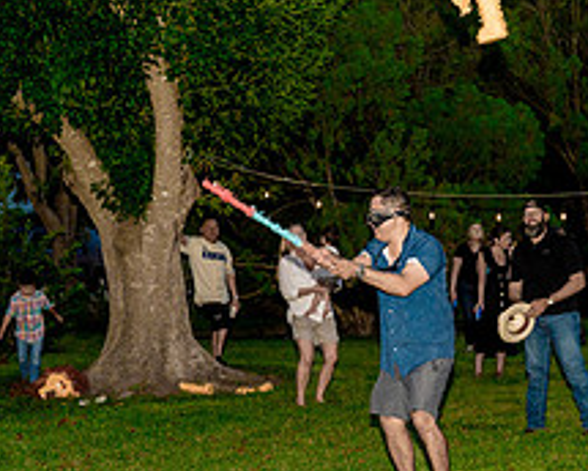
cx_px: 394
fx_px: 1410
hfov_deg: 23.5
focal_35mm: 81
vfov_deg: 18.9
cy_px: 322
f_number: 2.8
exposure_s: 1/250
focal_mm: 32
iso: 2000
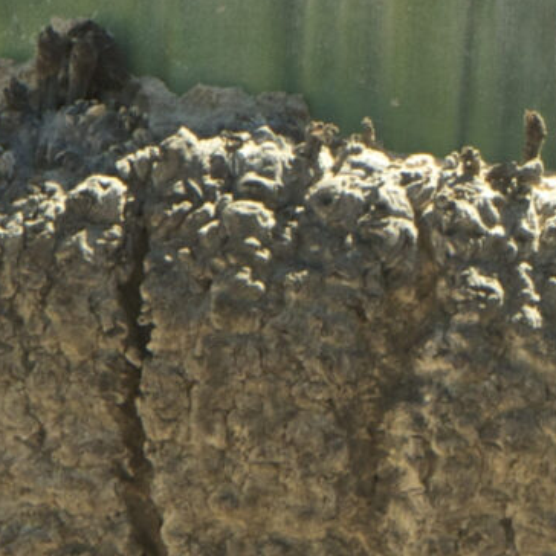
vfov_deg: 1.6
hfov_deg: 1.6
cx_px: 848
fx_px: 19517
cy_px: 583
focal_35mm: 1074
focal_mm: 120
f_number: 14
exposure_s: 1/160
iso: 400
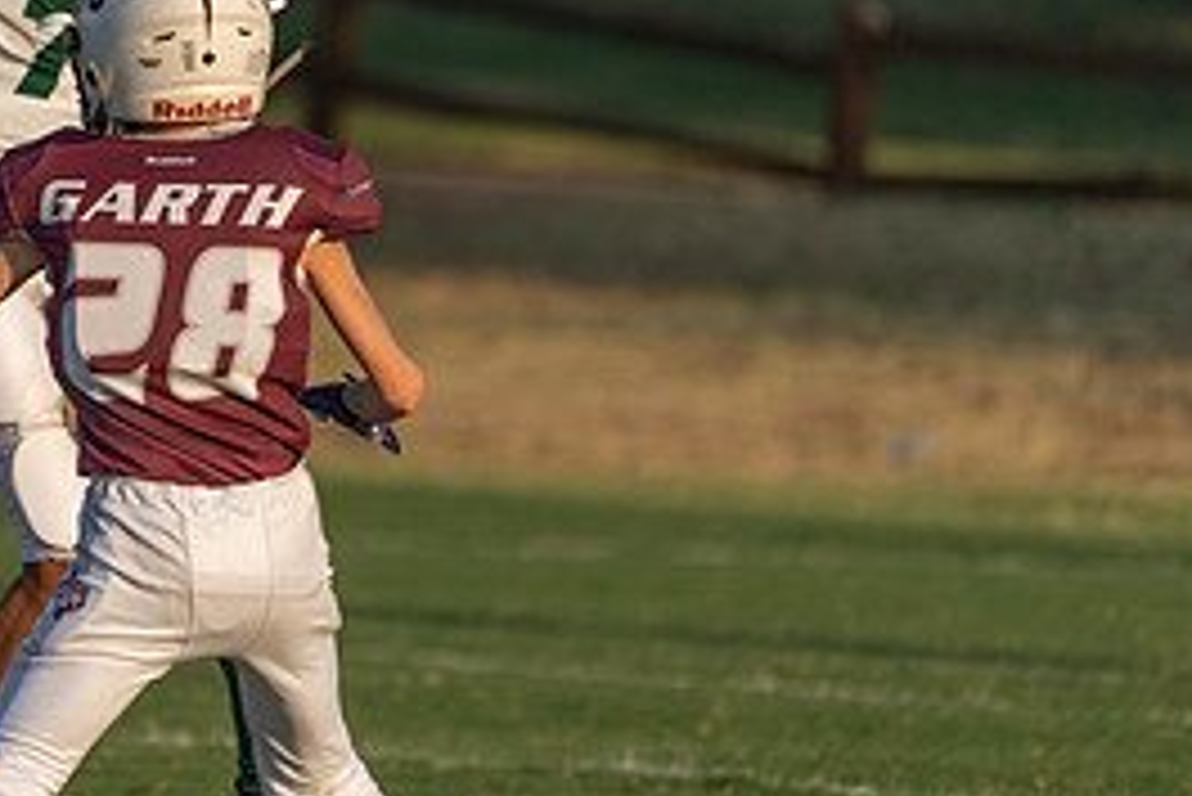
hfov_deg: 2.4
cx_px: 31
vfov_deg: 1.6
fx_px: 28390
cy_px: 209
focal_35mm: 857
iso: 400
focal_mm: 391
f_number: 5.6
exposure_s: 1/1250
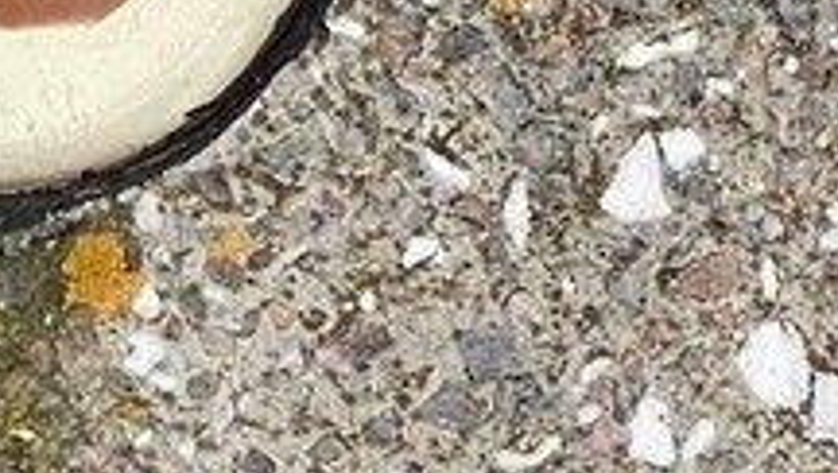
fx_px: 8385
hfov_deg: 5.7
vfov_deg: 3.2
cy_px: 1578
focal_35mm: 377
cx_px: 105
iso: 32
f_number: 2
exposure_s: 1/122
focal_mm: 6
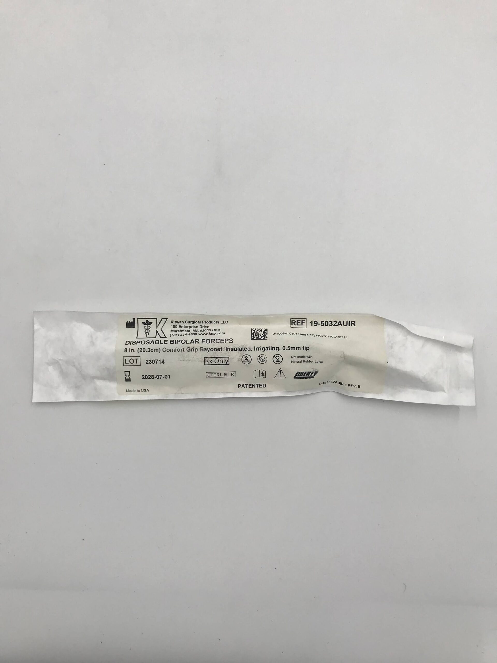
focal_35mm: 28
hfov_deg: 49.7
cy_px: 332
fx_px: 536
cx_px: 248
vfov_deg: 63.4
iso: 20
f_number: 1.8
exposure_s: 1/361
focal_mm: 3.99
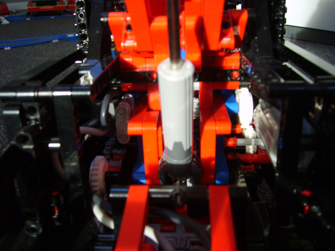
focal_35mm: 35
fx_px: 339
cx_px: 168
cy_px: 126
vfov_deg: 40.7
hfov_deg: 52.6
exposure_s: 1/30
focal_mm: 5.8
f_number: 2.8
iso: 50
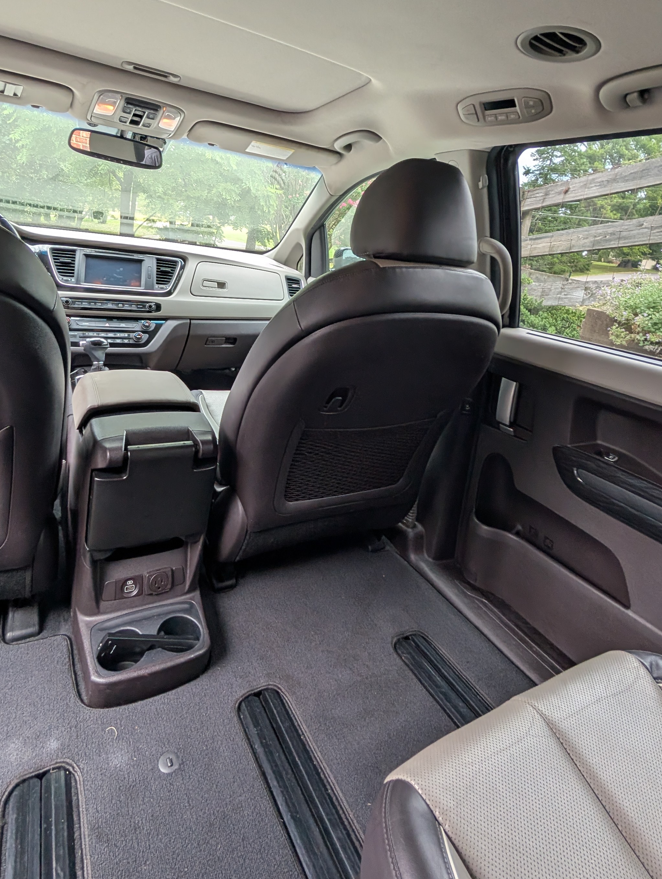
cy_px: 325
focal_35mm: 18
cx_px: 331
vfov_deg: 85.8
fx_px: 458
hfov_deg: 71.7
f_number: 1.7
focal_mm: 2.02
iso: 58
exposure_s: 1/73.1
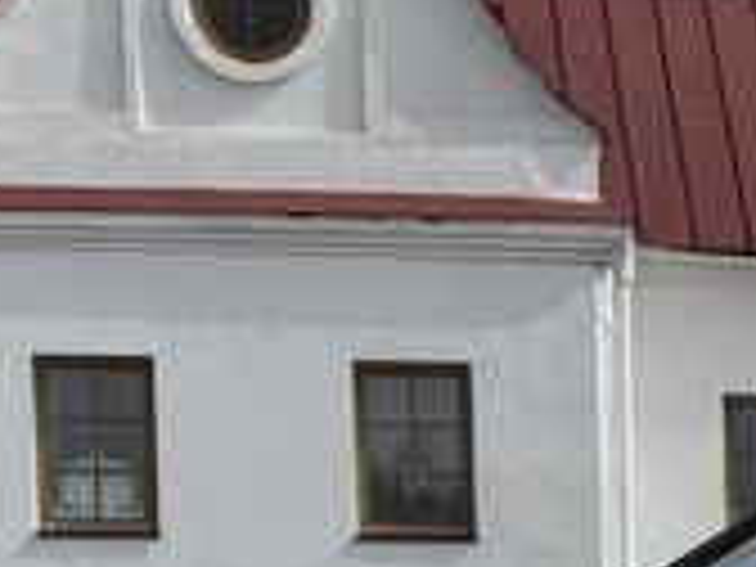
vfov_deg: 7.7
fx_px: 4062
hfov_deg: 10.0
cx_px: 1440
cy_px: 1107
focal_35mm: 186
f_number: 1.6
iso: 50
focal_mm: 5.96
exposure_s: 1/9091
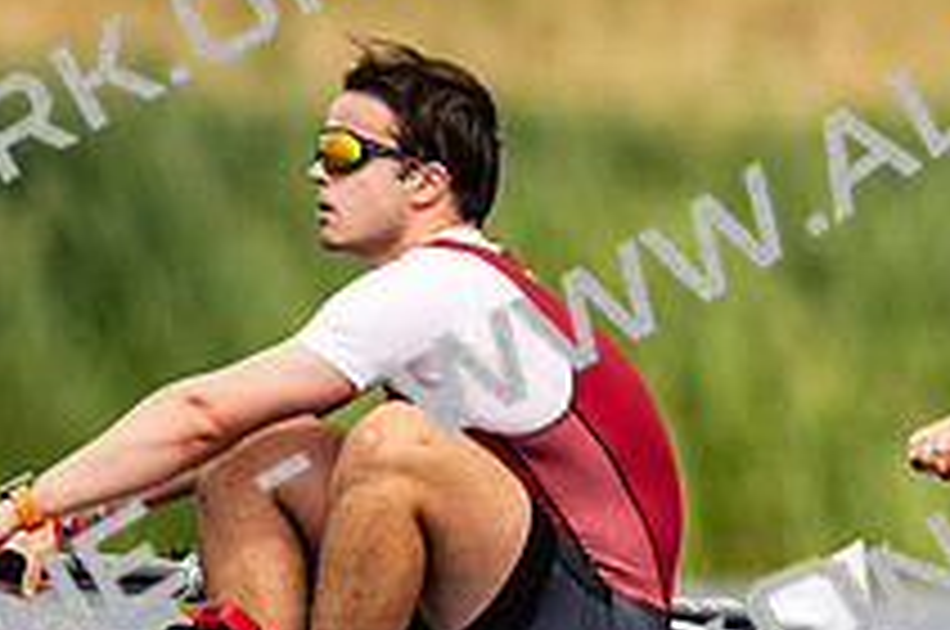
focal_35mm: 2473
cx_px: 936
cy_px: 450
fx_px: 65160
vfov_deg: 0.6
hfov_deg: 0.8
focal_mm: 600
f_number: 4
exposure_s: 1/2500
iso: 250
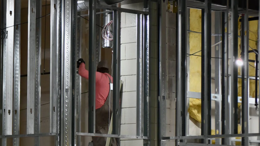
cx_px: 59
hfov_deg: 11.8
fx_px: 1254
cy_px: 121
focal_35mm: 182
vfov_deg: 6.7
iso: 1250
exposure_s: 1/60
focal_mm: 66
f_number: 4.2
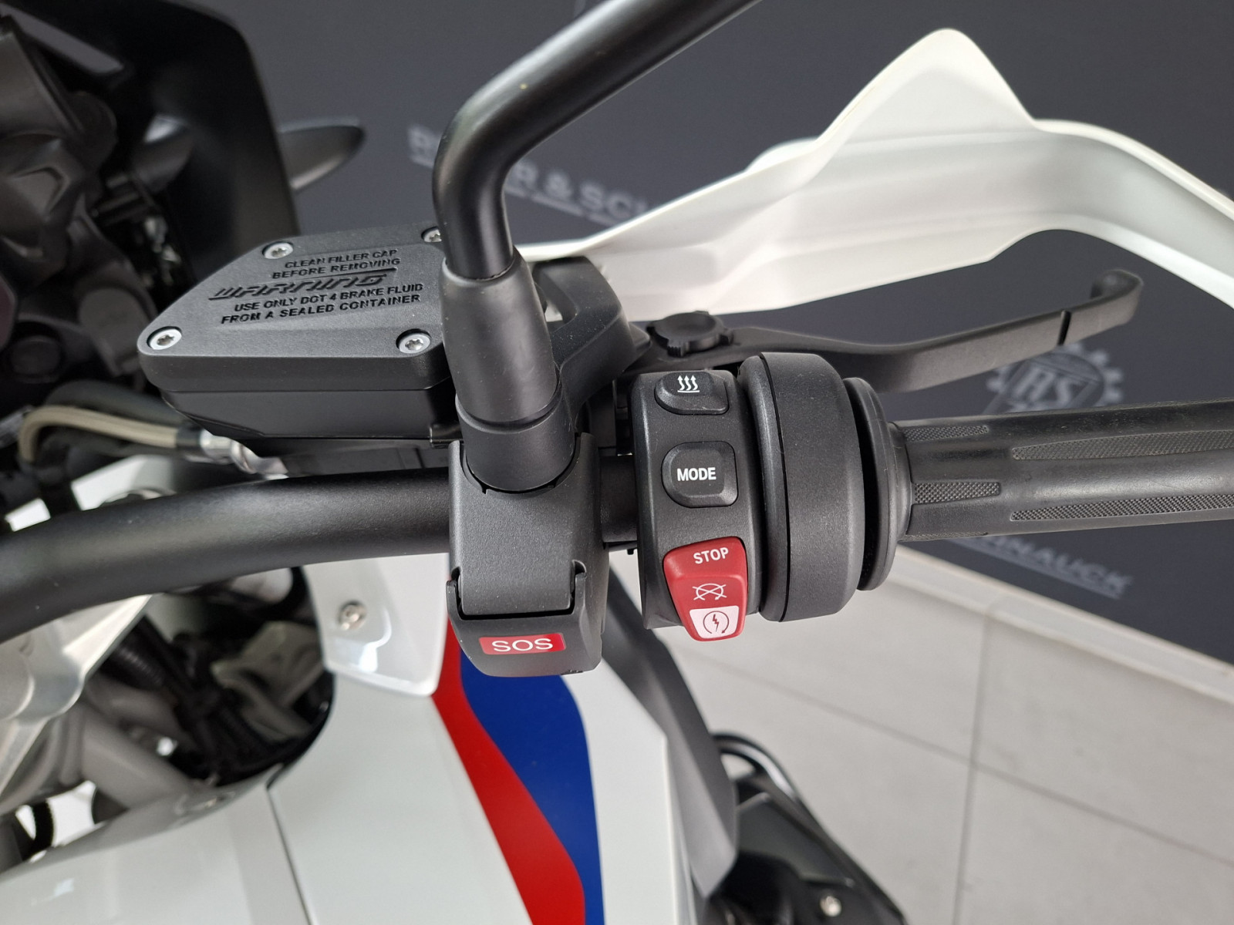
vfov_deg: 58.9
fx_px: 820
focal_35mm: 23
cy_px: 462
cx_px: 617
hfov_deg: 73.9
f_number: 1.8
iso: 200
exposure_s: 1/50
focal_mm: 5.54
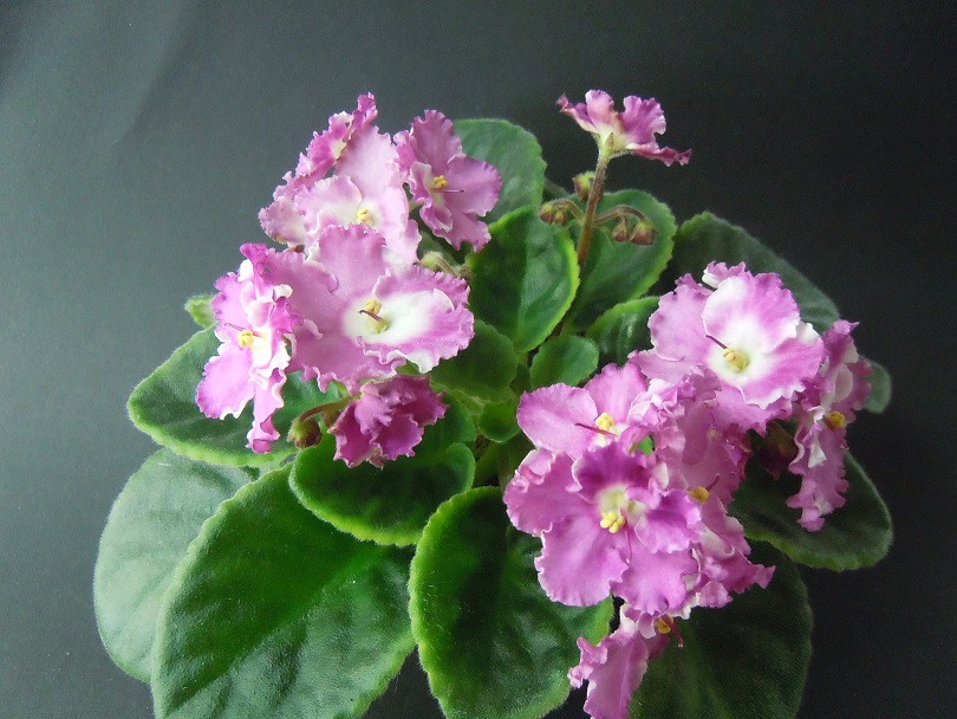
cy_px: 360
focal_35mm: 30
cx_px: 478
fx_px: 830
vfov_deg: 46.8
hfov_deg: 59.9
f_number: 3.5
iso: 800
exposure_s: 1/50
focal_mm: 5.4
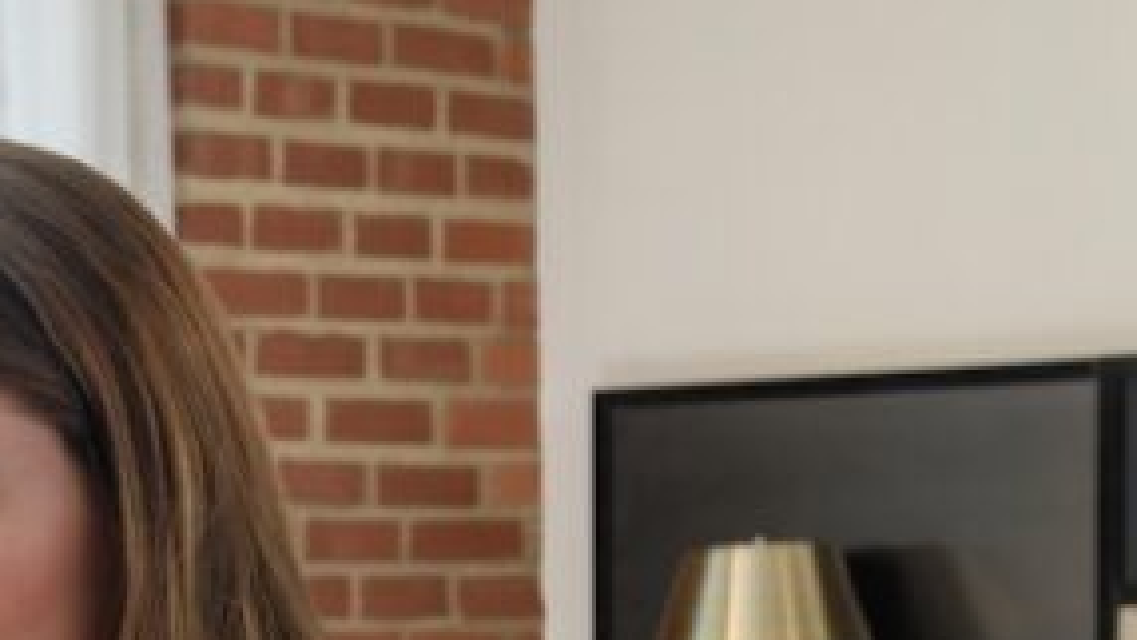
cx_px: -8
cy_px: 940
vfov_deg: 8.8
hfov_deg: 15.6
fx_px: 4071
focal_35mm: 135
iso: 320
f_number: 5.6
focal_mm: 36
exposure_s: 1/125
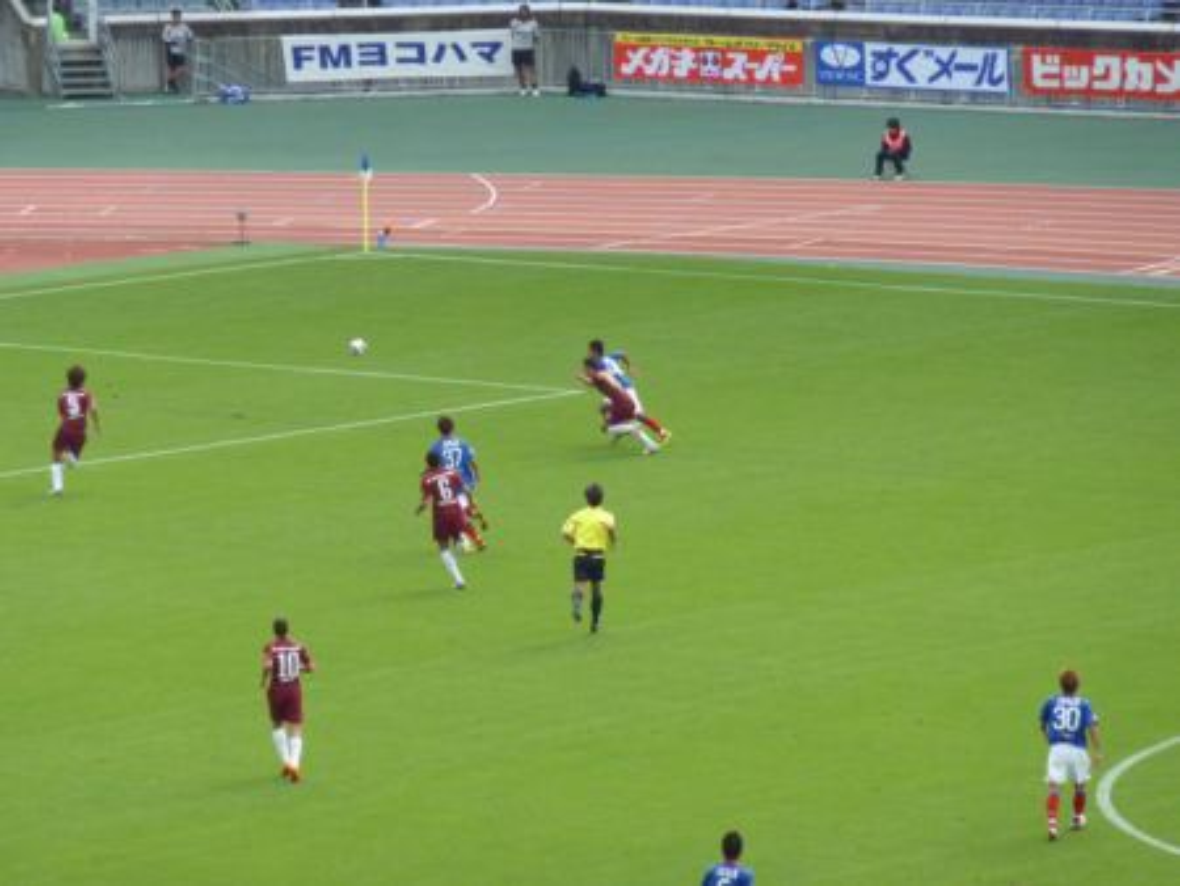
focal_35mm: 300
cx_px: 590
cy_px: 443
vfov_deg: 5.0
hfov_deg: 6.6
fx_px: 10232
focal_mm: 49.2
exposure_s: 1/500
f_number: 4.9
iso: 400
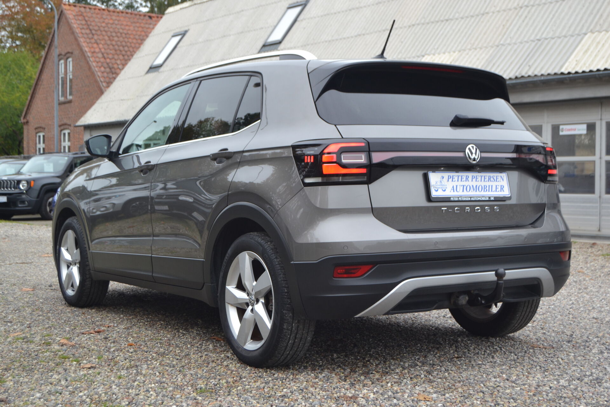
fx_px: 864
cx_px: 305
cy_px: 204
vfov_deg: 26.5
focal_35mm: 51
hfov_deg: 38.9
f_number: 5.6
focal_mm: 34
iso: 200
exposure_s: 1/125
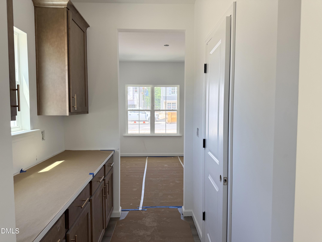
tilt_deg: -3.1
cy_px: 121
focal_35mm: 24
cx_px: 161
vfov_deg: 56.8
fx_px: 223
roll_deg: -0.5
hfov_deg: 71.6
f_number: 1.78
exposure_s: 1/332
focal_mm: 6.76
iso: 100
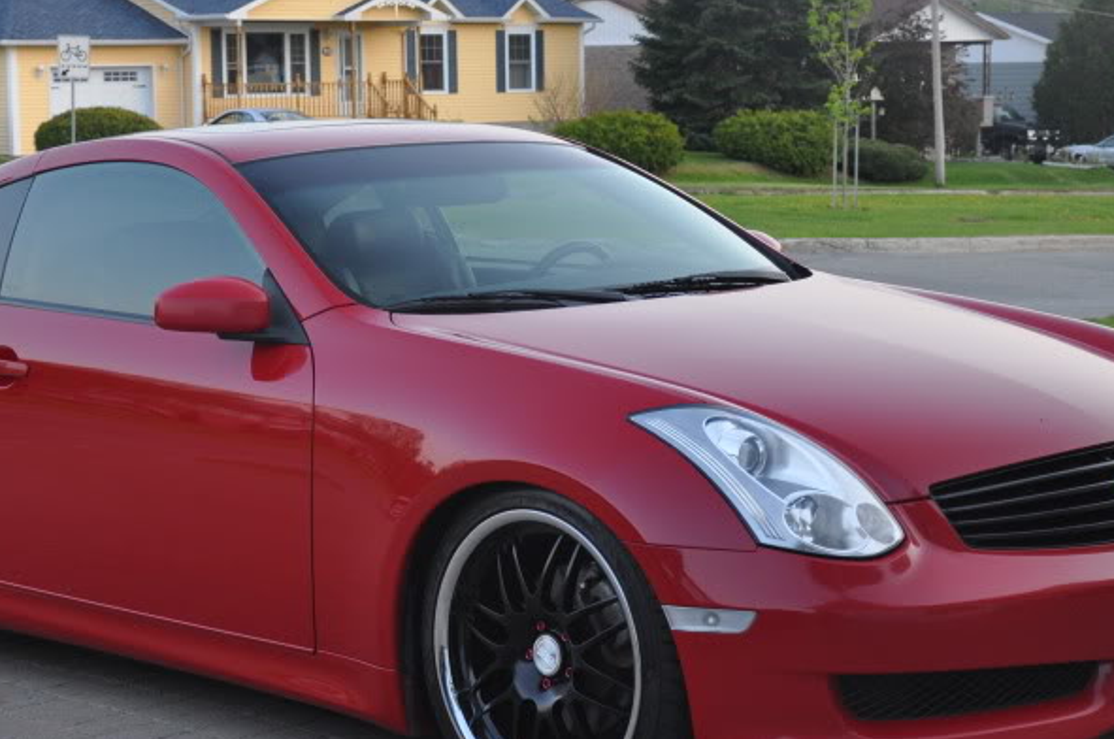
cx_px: 496
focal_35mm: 78
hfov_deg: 26.0
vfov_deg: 17.4
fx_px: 2410
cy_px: 320
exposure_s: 1/60
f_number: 4.2
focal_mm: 30
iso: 400
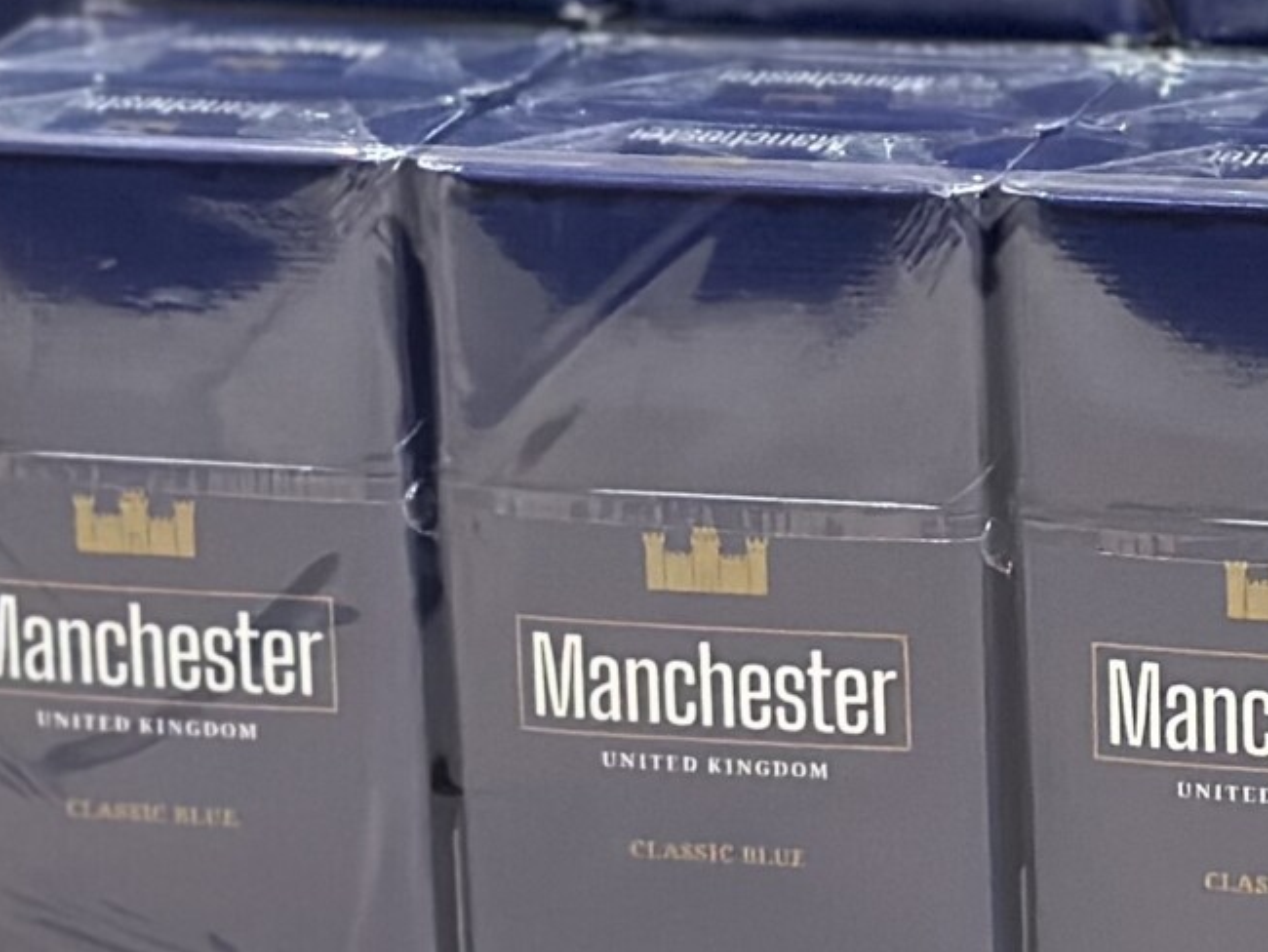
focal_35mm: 189
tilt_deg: -13.4
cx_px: 1699
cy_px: 80
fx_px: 6926
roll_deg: +0.0
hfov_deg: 10.2
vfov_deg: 7.8
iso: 640
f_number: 1.78
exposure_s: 1/40
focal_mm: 6.86
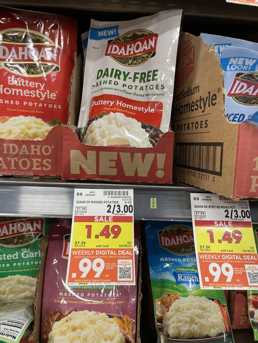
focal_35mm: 26
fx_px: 258
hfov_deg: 53.1
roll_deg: -2.5
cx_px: 129
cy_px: 172
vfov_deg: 67.3
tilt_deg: -7.3
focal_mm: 4.2
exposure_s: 1/60
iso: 125
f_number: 1.6
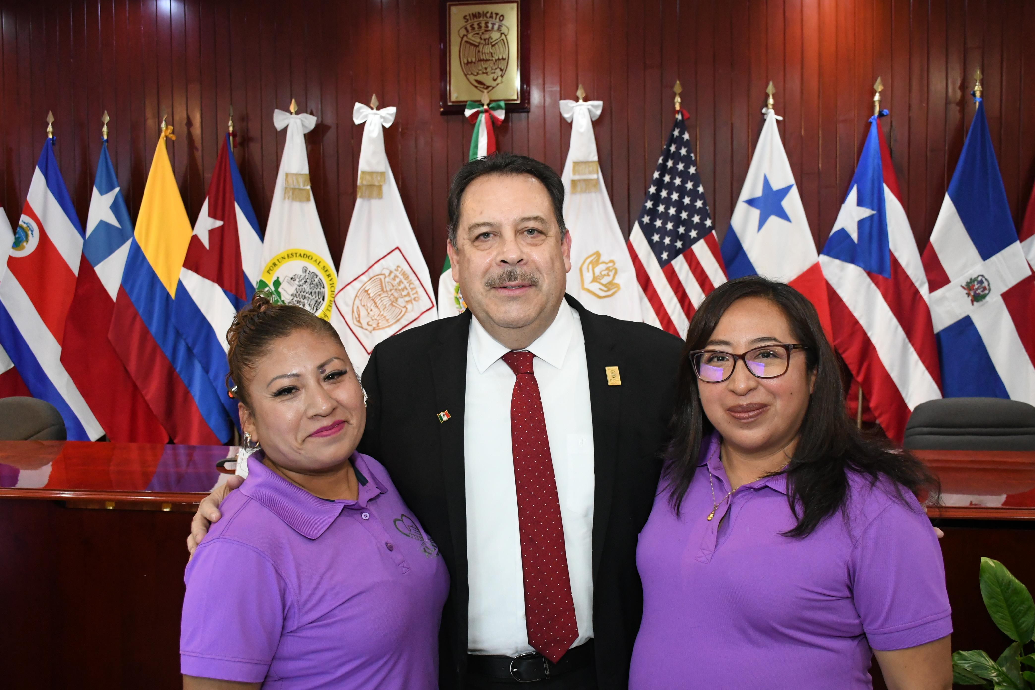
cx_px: 518
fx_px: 977
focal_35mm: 34
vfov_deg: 38.9
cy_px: 345
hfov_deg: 55.8
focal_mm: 23
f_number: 5
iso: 4000
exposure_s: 1/100
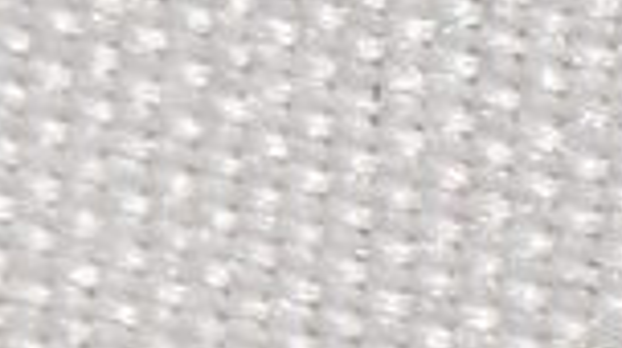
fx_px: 22926
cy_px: -823
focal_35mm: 1392
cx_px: 1469
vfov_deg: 0.9
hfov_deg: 1.6
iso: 100
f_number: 16
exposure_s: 1/160
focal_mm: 140
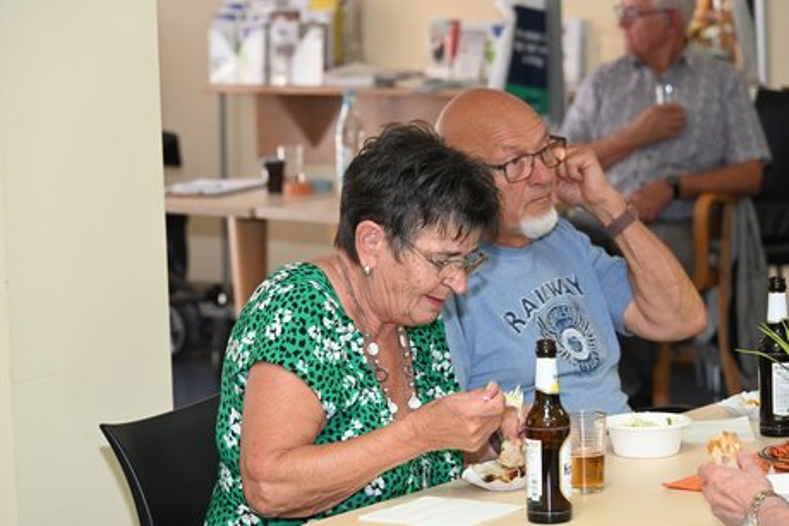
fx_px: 2850
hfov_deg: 15.8
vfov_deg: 10.6
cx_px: 394
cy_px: 263
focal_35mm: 130
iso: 2200
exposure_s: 1/60
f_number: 7.1
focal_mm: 130
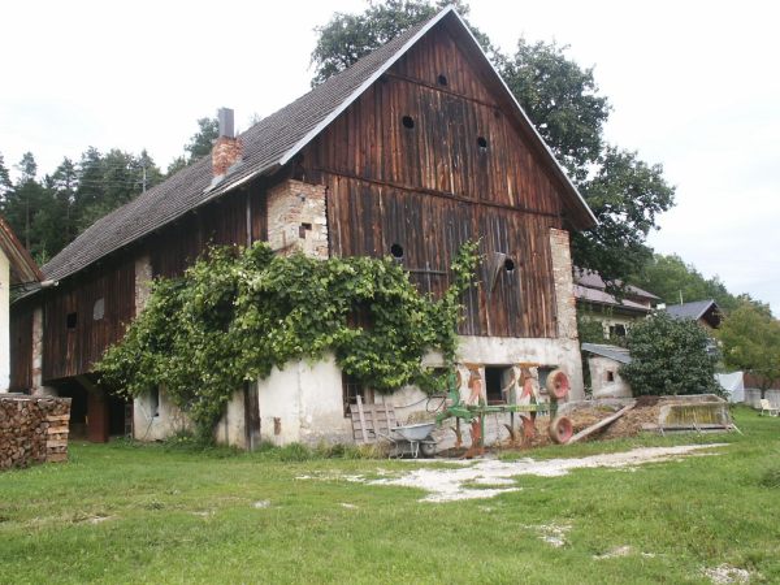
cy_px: 292
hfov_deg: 52.6
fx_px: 789
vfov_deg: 40.7
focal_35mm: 35
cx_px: 390
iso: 64
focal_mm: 7.18
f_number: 6.7
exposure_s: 1/90
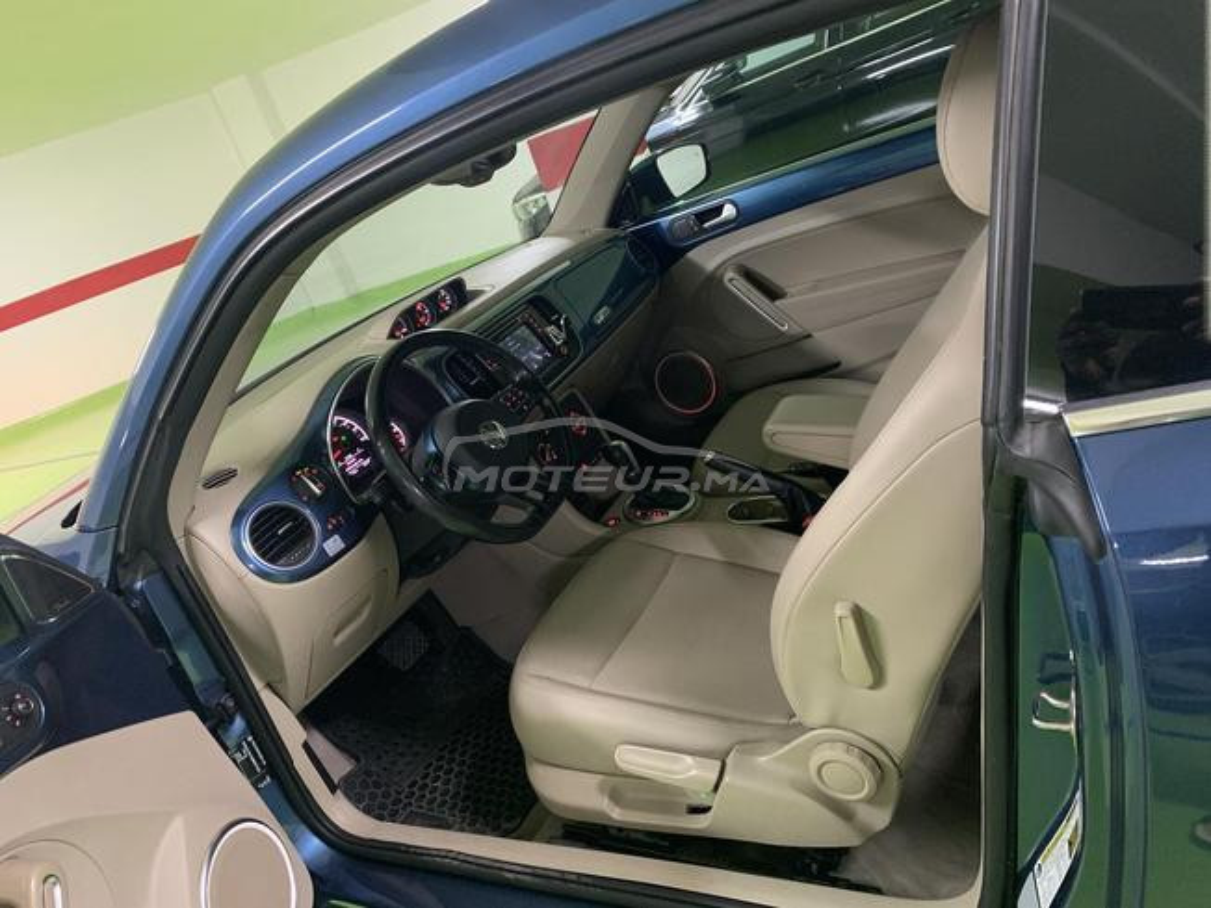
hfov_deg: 67.3
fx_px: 910
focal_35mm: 26
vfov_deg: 53.1
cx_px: 606
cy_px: 454
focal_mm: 4.25
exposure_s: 1/25
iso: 500
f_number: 1.8
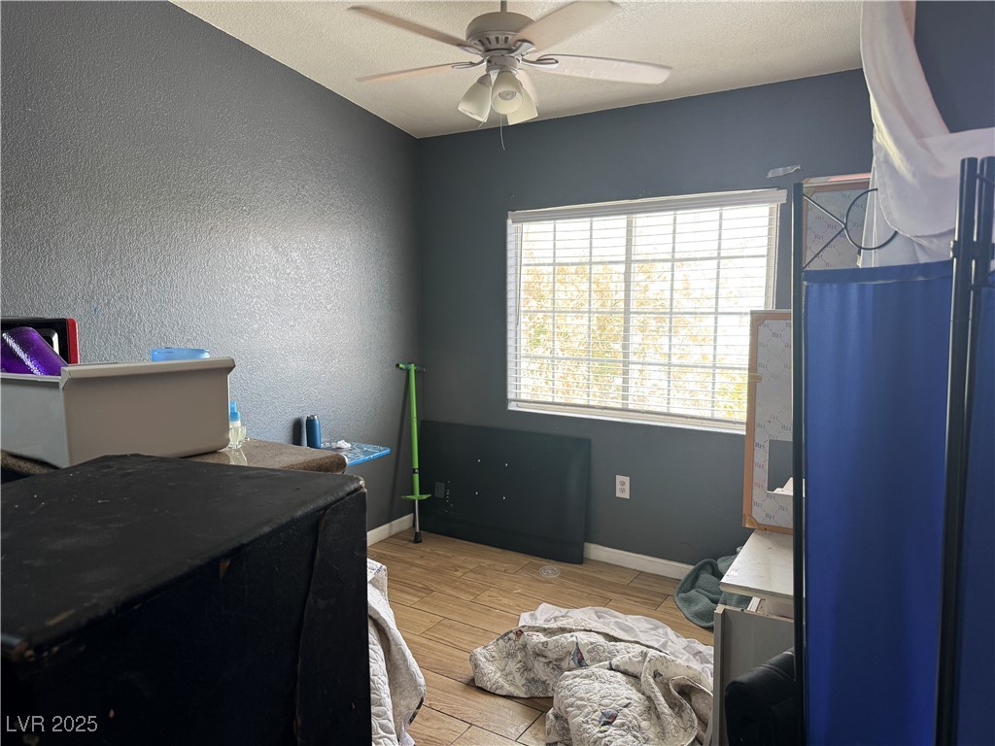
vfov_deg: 56.8
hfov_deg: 71.6
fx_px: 690
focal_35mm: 24
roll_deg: +0.4
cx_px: 498
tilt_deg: -7.1
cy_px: 373
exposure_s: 1/120
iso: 125
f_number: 1.78
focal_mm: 6.76
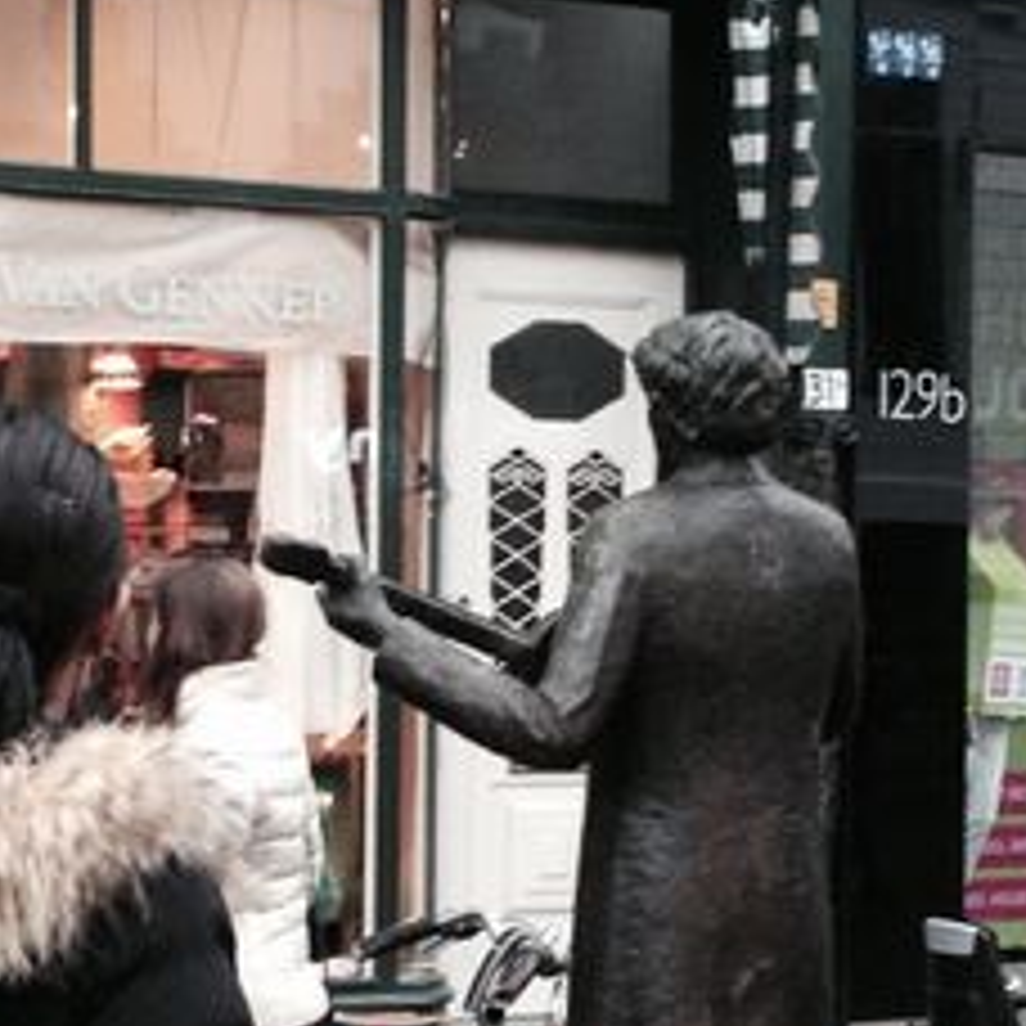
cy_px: 765
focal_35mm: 128
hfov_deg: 13.6
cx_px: 405
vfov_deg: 13.6
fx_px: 4292
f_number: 2.4
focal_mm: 4.12
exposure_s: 1/20
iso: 100
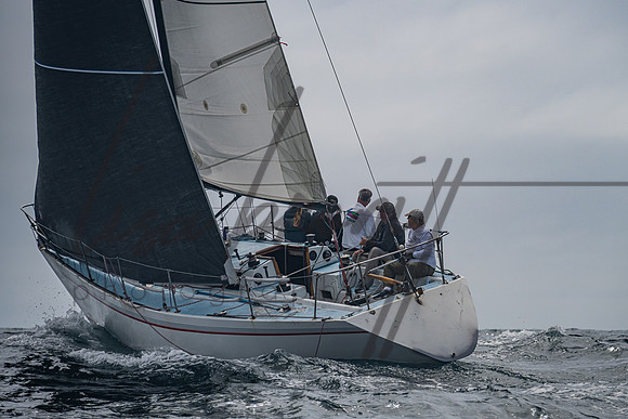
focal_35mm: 254
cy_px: 204
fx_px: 4430
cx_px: 399
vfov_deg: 5.4
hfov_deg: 8.1
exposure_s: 1/2000
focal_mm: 200
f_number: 6.3
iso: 250
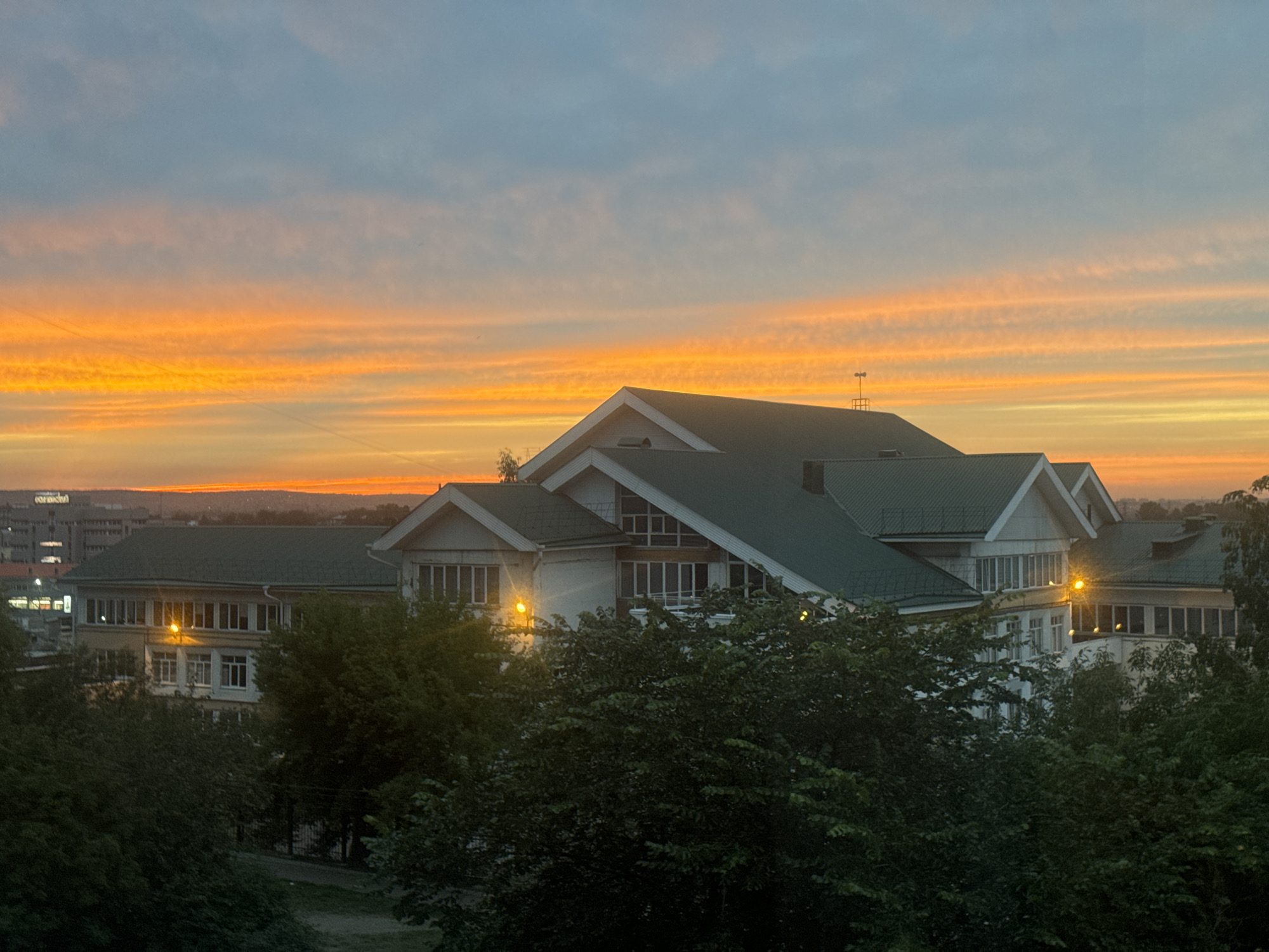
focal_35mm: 48
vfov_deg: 30.3
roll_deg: +2.4
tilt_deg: +0.3
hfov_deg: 39.7
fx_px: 1760
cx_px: 634
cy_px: 476
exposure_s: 1/50
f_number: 1.78
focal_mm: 6.76
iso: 125
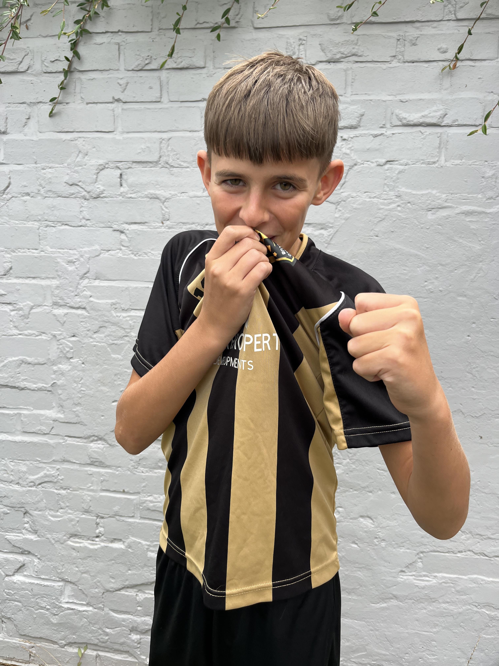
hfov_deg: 53.1
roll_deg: -0.3
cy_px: 333
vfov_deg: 67.3
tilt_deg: -11.1
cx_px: 250
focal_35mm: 26
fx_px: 500
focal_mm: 5.1
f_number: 1.6
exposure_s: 1/304
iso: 50
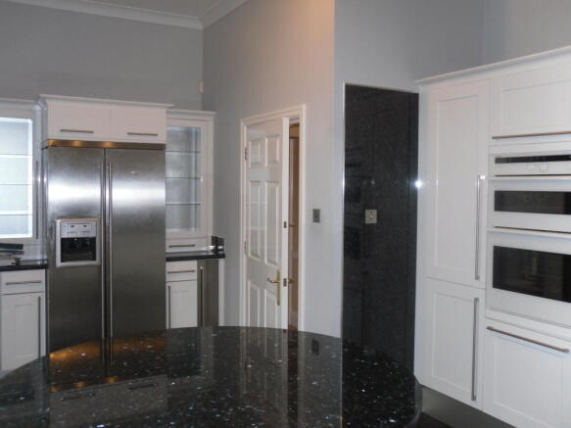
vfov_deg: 40.7
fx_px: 577
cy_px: 214
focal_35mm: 35
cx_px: 286
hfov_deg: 52.6
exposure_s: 1/45
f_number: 3.5
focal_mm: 6.3
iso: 200
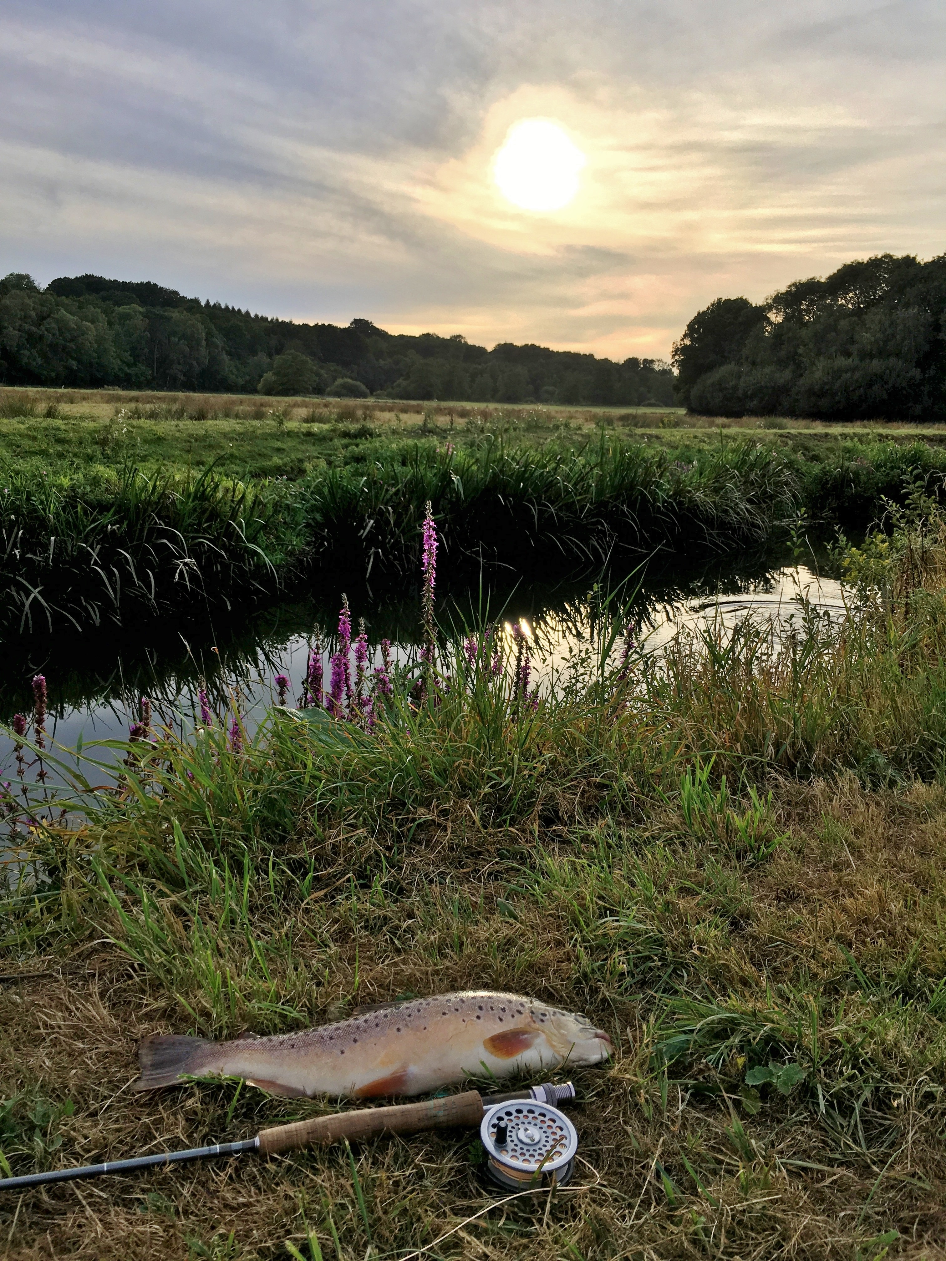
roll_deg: -2.0
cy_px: 630
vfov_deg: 61.7
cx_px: 473
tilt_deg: -13.2
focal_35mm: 29
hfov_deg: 48.2
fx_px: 1057
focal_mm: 4.15
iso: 25
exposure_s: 1/1115
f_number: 2.2
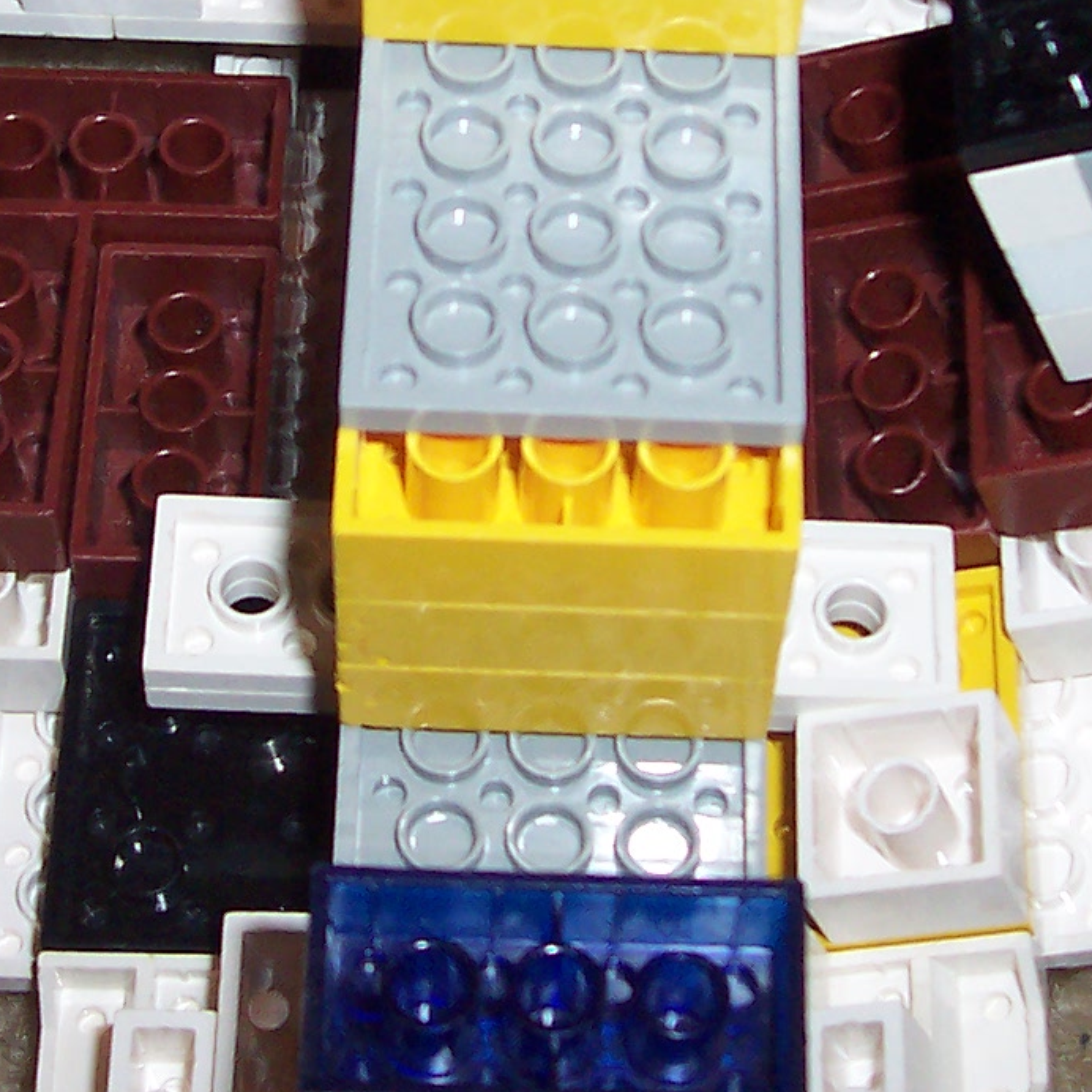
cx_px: 585
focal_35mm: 96
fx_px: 3426
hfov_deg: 18.1
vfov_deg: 18.0
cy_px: 306
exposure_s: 1/60
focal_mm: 5.6
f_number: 2.8
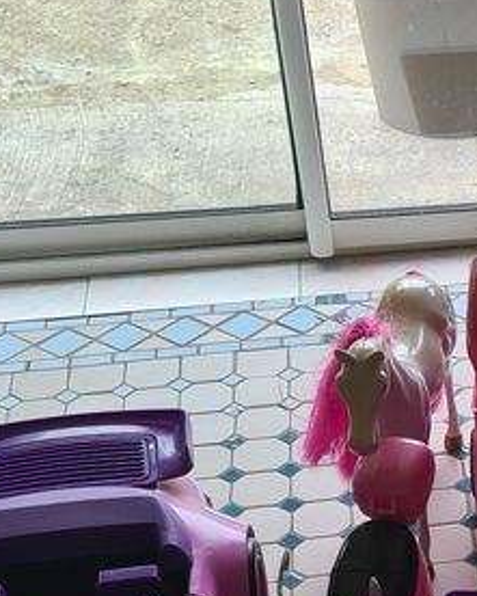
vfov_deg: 20.7
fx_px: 1623
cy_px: 434
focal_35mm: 92
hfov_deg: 14.7
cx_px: 846
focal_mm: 5.4
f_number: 1.8
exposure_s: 1/170
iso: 50
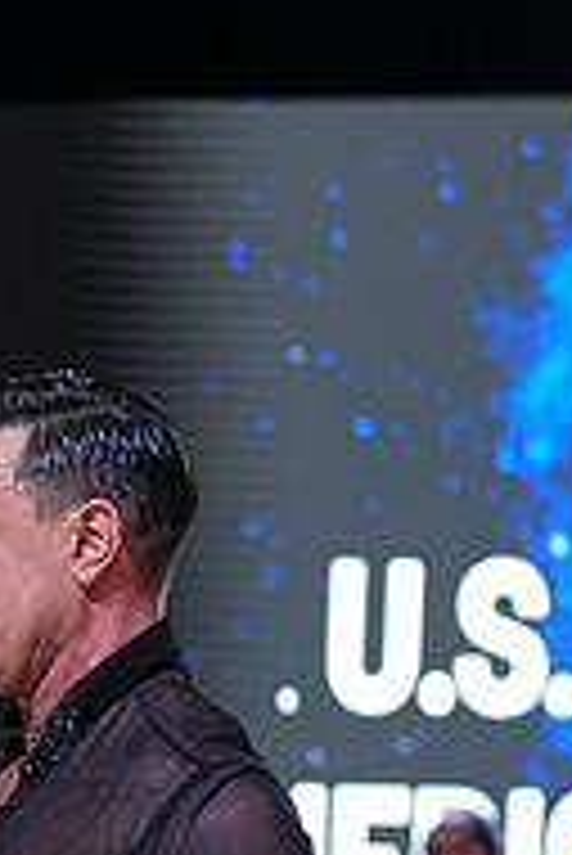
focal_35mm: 284
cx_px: 65
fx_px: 6756
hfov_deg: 4.8
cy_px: 1152
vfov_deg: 7.2
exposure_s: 1/500
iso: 1250
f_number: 4
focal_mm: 93
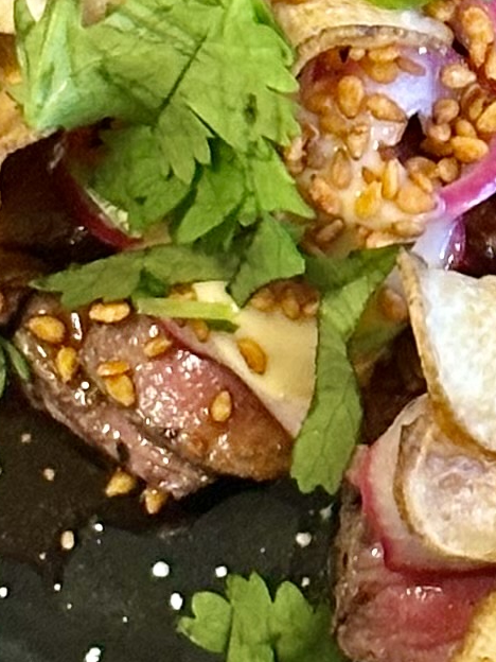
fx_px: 5923
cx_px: 961
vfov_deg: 6.4
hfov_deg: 4.7
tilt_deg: -81.1
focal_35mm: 310
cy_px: -132
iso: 400
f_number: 1.78
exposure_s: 1/33
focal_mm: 6.86
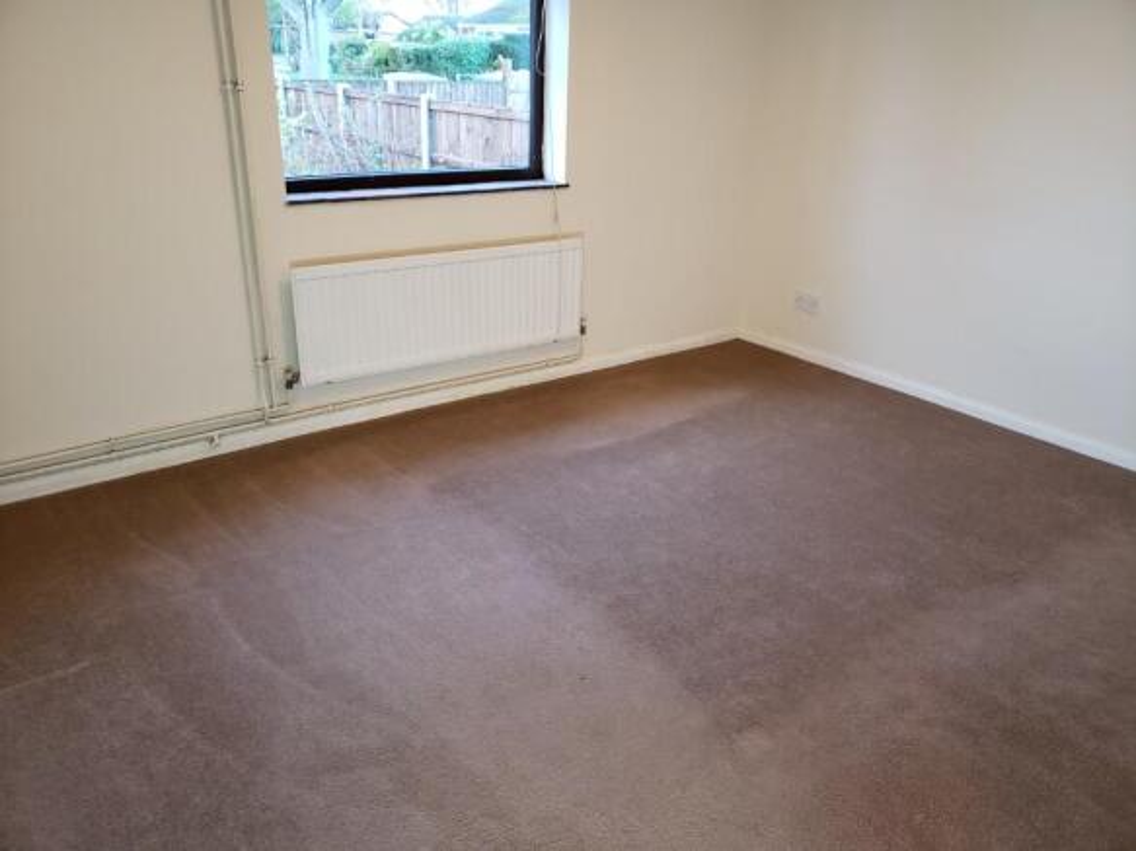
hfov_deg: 67.3
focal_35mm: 26
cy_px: 426
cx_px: 568
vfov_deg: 53.0
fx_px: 853
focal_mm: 4.3
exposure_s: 1/50
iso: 200
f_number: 1.5
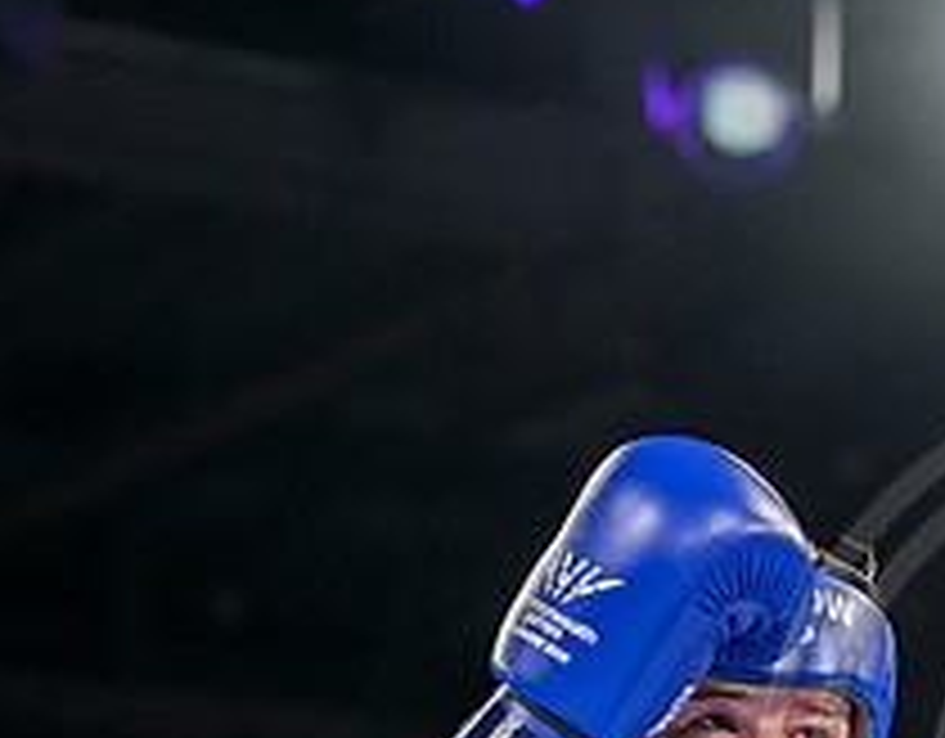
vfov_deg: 6.1
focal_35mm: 251
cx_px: 925
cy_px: 708
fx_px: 6955
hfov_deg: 7.7
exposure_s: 1/1600
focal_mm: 75
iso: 2000
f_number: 3.2
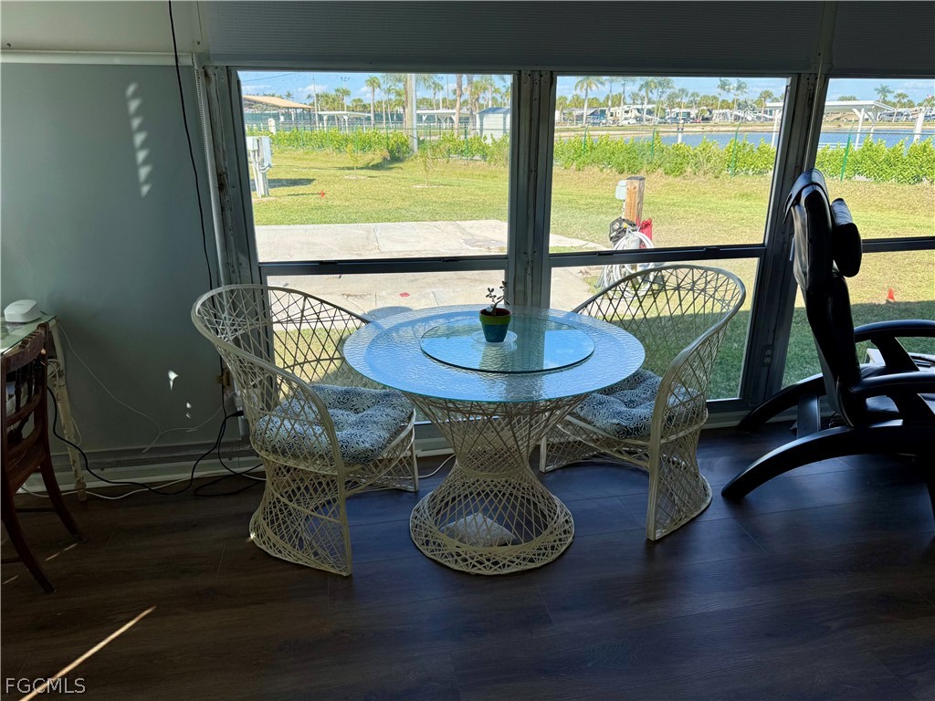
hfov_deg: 71.6
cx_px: 468
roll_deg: -0.1
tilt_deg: -18.8
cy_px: 350
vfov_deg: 56.8
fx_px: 648
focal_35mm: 24
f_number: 1.78
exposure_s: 1/1901
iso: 80
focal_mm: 6.76
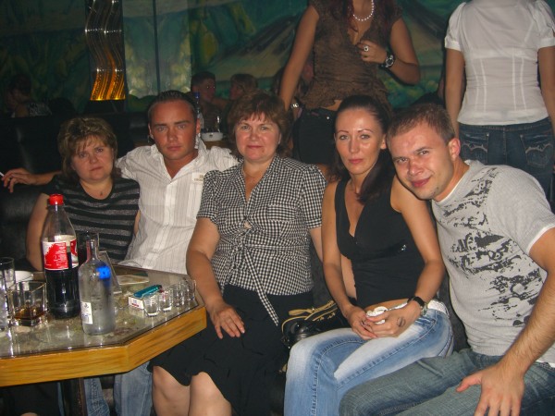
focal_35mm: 38
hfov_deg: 49.0
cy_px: 208
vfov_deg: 37.7
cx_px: 278
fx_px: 609
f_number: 2.8
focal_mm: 7.9
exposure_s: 1/60
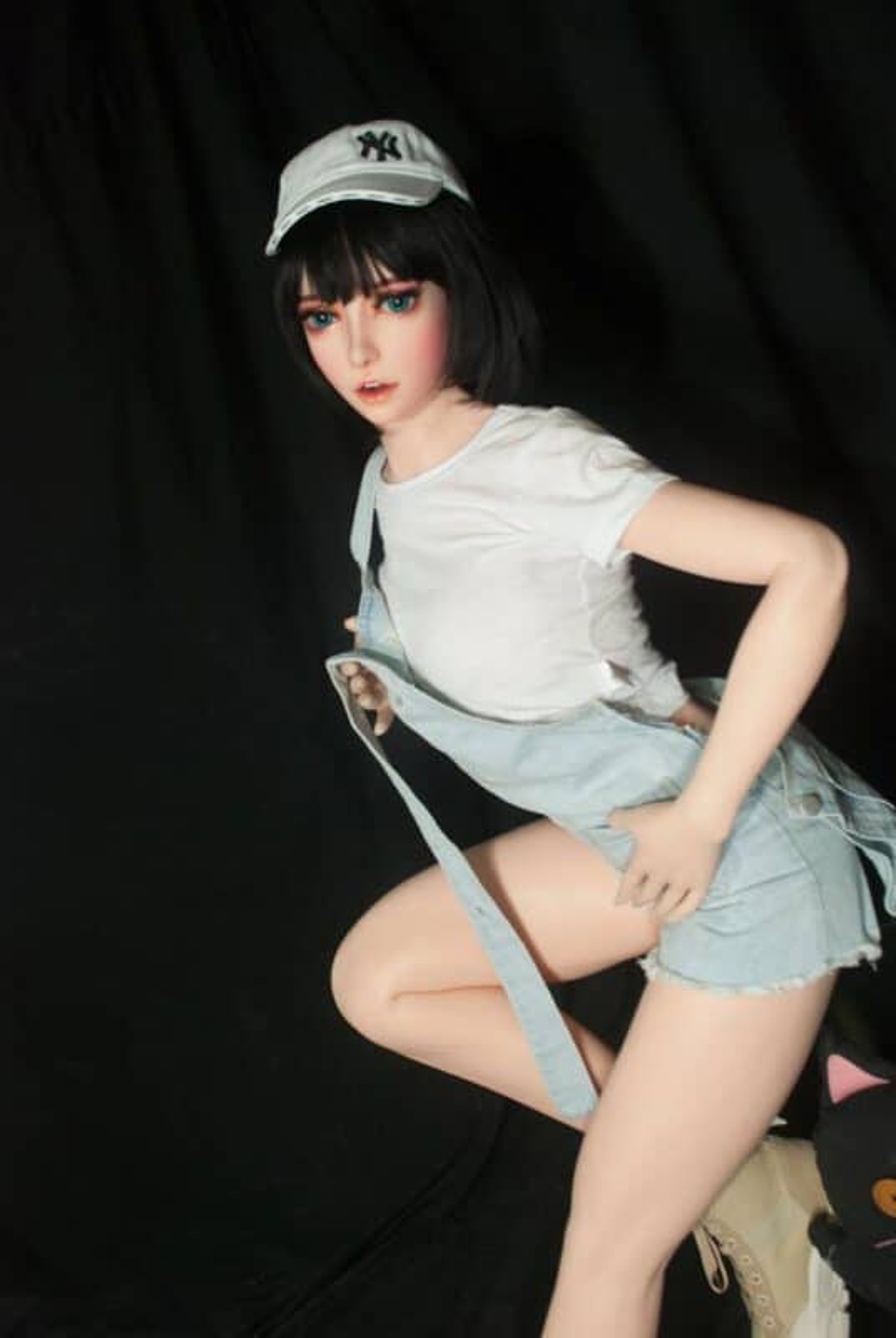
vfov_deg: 53.1
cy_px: 669
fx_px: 1339
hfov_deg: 37.0
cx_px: 448
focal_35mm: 36
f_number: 4
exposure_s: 1/30
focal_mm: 24
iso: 500
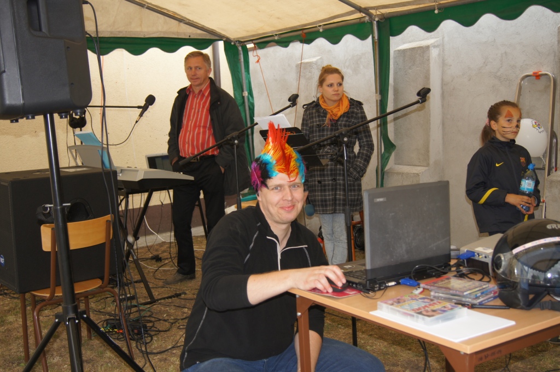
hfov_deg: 46.5
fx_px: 652
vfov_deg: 31.8
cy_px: 186
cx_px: 280
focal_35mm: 42
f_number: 4.5
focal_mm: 28
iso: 200
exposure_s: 1/60
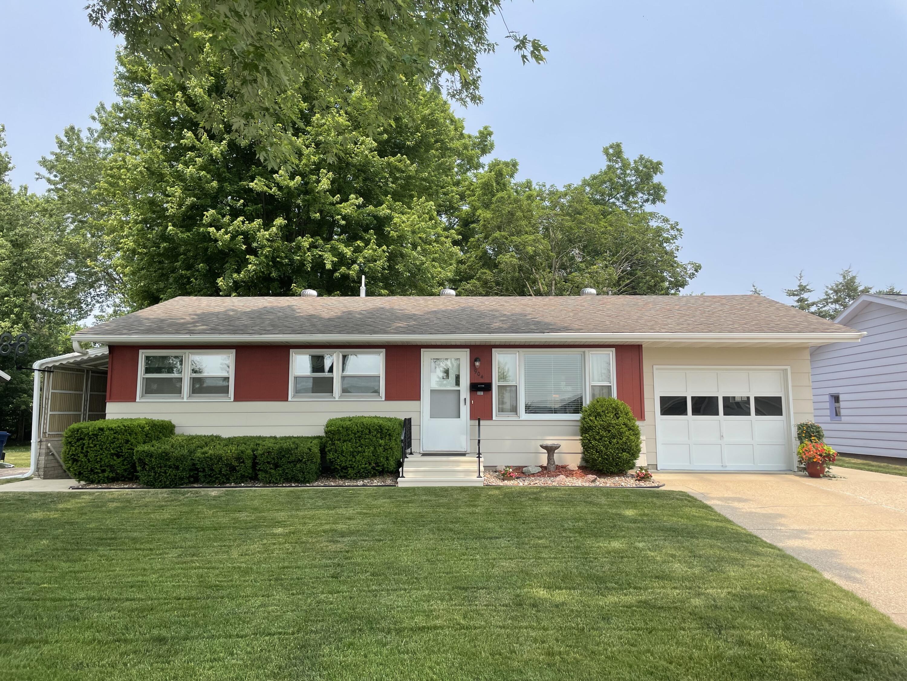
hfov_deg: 67.3
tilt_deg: +7.7
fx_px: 681
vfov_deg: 53.1
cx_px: 454
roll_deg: +0.2
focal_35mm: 26
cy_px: 340
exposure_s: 1/2212
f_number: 1.6
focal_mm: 4.2
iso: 32
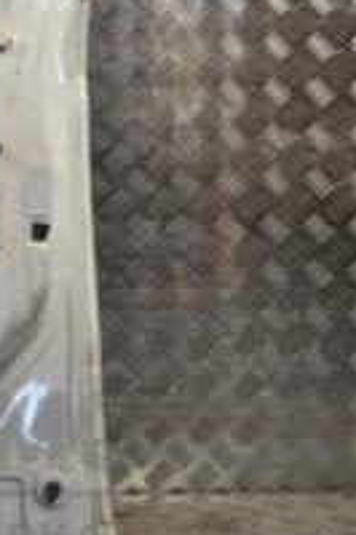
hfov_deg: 11.5
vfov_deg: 18.7
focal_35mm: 108
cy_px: 75
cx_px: -337
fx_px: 1605
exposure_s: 1/80
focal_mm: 24
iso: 100
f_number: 4.5
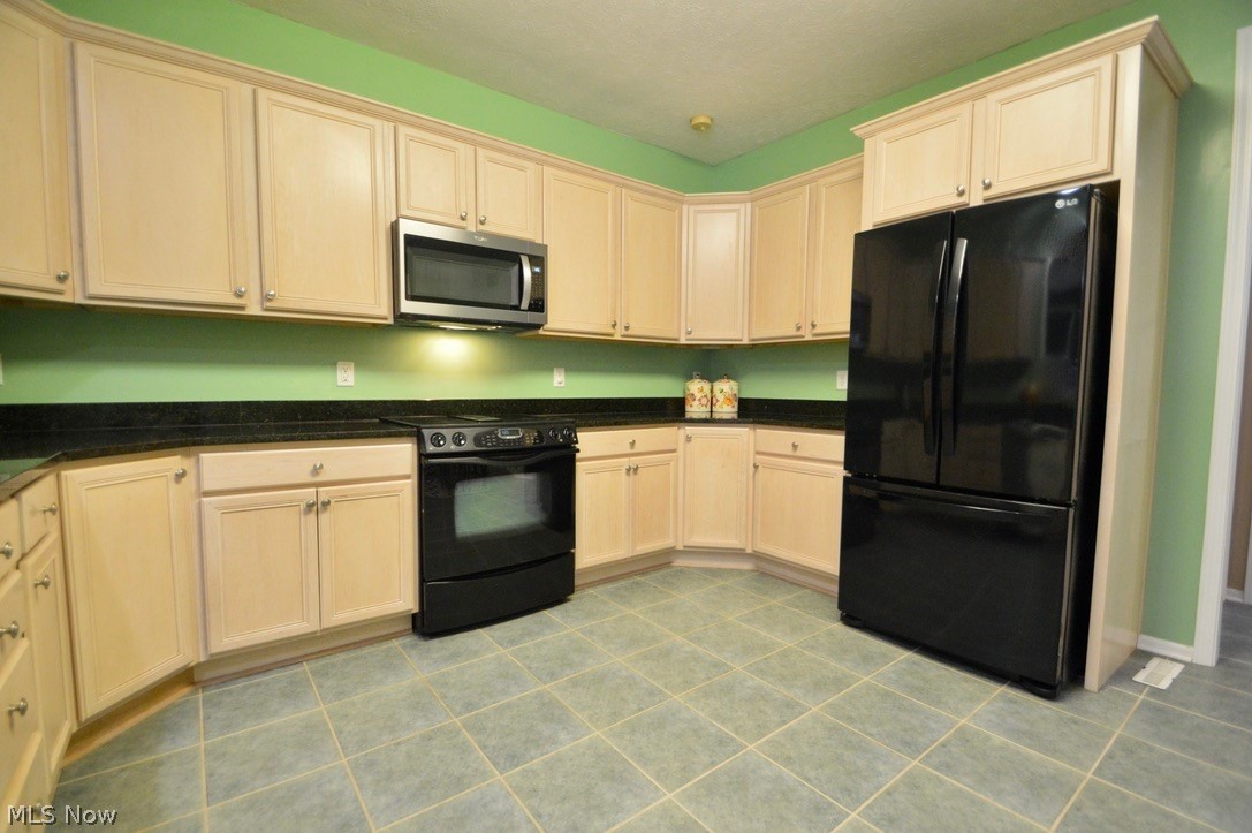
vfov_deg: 77.2
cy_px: 416
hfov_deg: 100.4
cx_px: 626
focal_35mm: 15
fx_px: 521
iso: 1800
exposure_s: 1/60
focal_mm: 10
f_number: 3.5
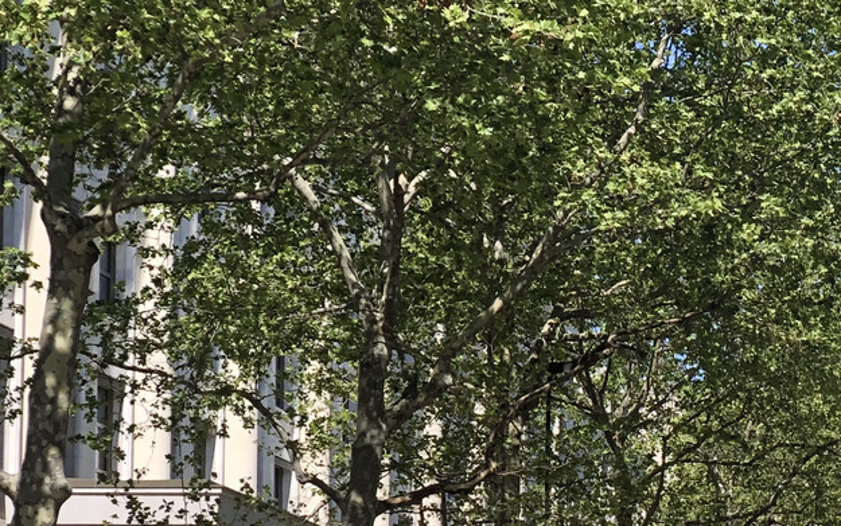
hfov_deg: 14.4
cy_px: 659
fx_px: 3233
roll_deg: +0.3
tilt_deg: +2.8
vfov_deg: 9.2
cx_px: 1002
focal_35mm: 141
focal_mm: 6
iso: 16
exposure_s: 1/639
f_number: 2.4
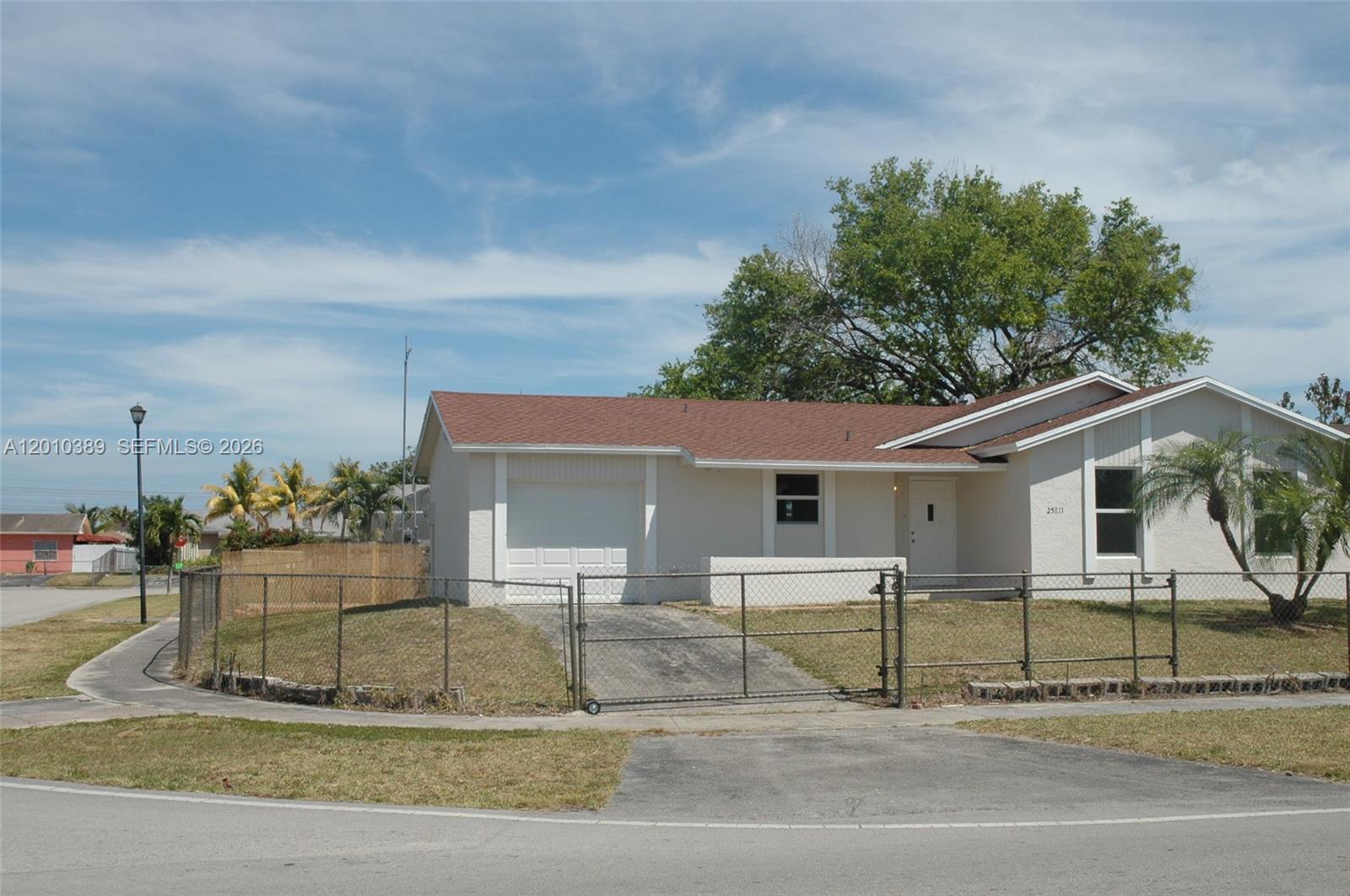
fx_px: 1517
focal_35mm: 40
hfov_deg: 48.0
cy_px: 448
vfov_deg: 32.9
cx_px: 675
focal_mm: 27
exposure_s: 1/400
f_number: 10
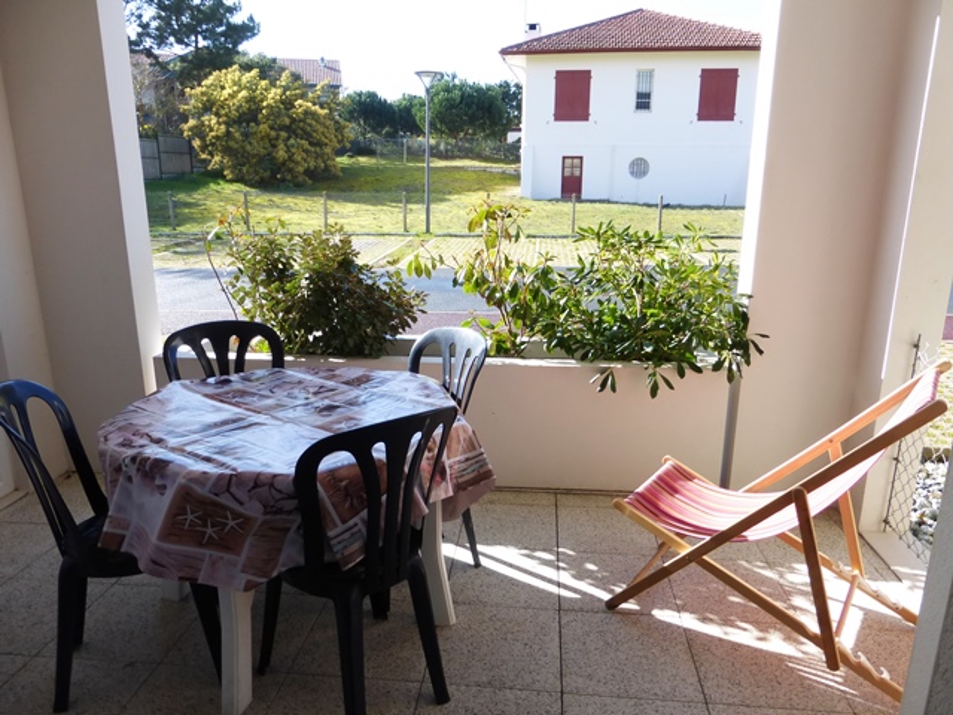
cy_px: 358
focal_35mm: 25
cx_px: 476
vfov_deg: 54.9
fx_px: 688
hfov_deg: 69.4
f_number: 4
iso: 100
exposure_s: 1/200
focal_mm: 4.3
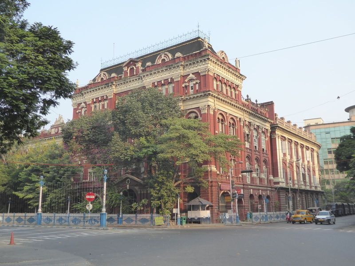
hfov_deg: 51.4
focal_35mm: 36
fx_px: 369
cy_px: 133
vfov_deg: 39.7
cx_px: 178
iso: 160
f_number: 3.7
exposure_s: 1/200
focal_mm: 6.3
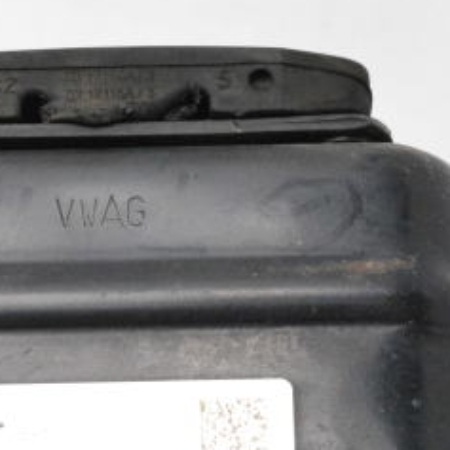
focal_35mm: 176
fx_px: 2589
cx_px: 93
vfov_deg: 9.8
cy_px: 482
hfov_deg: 9.9
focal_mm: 32
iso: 6400
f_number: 10
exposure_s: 1/400
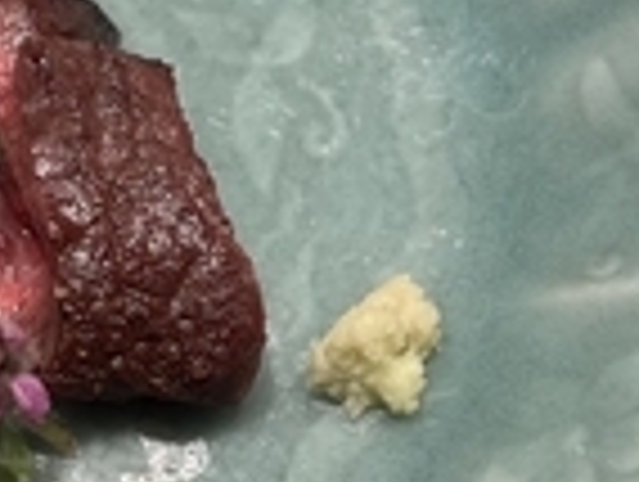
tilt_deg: -61.4
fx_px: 2700
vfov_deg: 10.2
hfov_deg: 13.5
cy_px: 297
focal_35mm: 146
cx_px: 184
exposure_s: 1/100
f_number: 1.5
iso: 40
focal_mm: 5.7
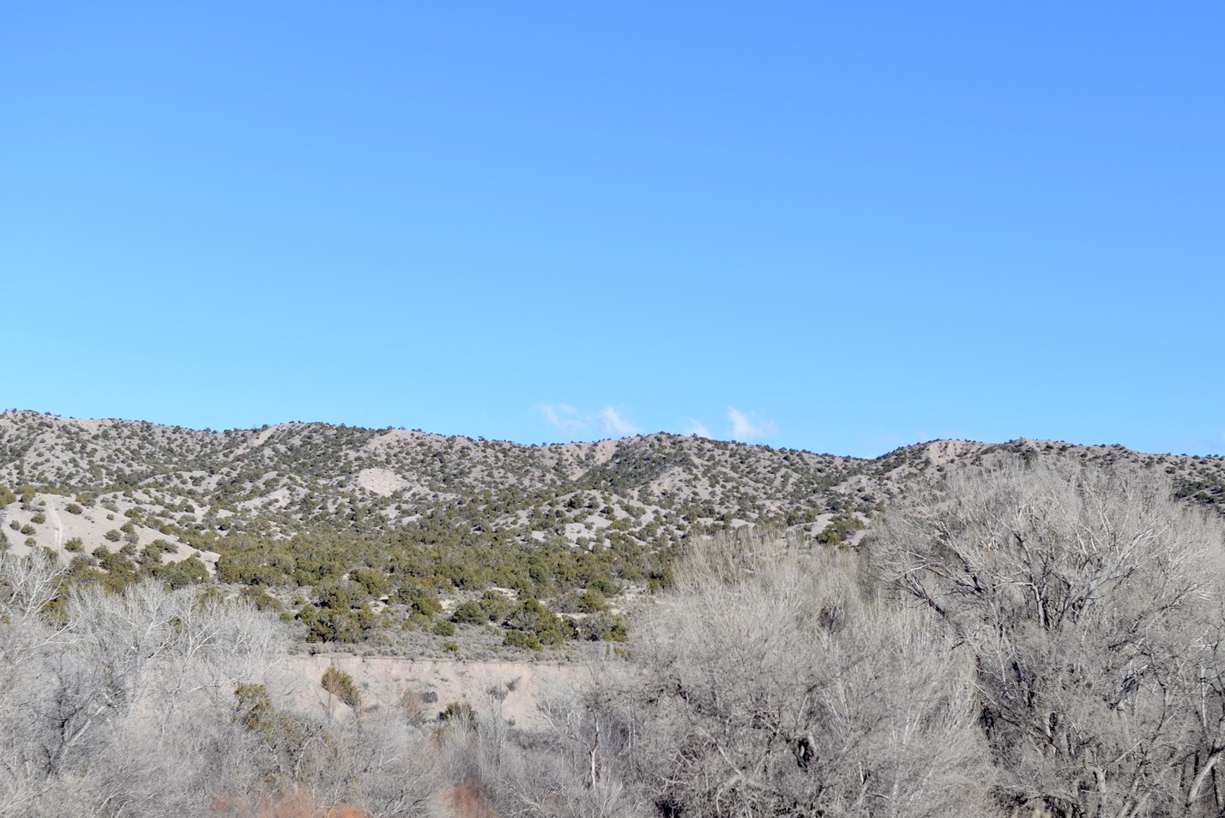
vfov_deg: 17.9
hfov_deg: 26.6
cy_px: 530
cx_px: 705
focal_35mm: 76
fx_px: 2587
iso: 100
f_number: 2.8
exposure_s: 1/2500
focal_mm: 50
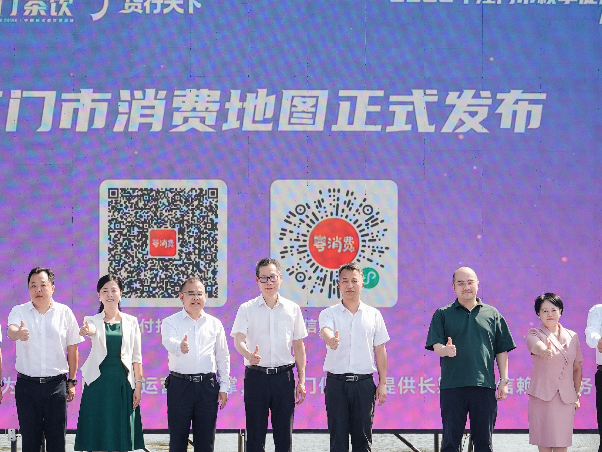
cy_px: 258
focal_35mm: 138
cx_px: 266
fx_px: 2400
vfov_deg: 10.7
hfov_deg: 14.3
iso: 64
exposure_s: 1/100
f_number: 8
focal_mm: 64
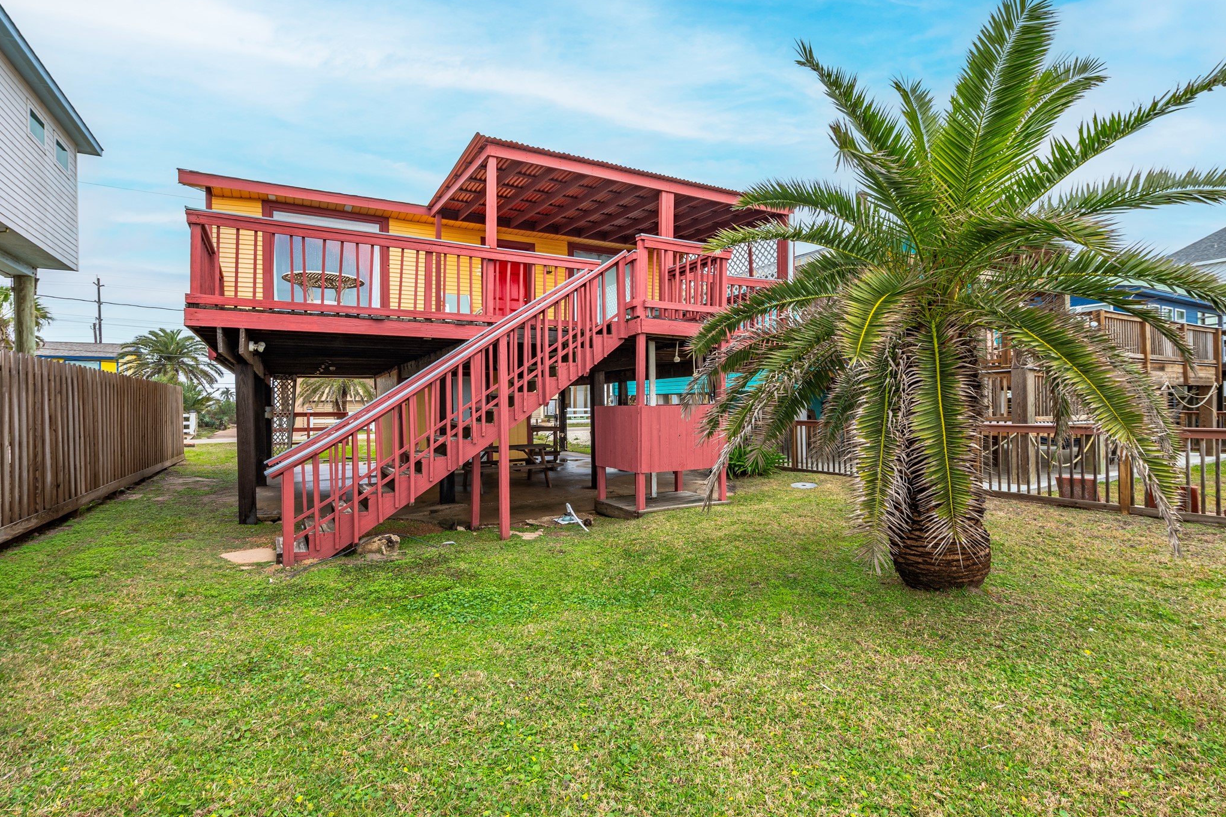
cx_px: 591
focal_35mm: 17
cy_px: 409
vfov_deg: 70.4
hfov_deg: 93.2
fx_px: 579
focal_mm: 16
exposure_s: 1/50
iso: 125
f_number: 11
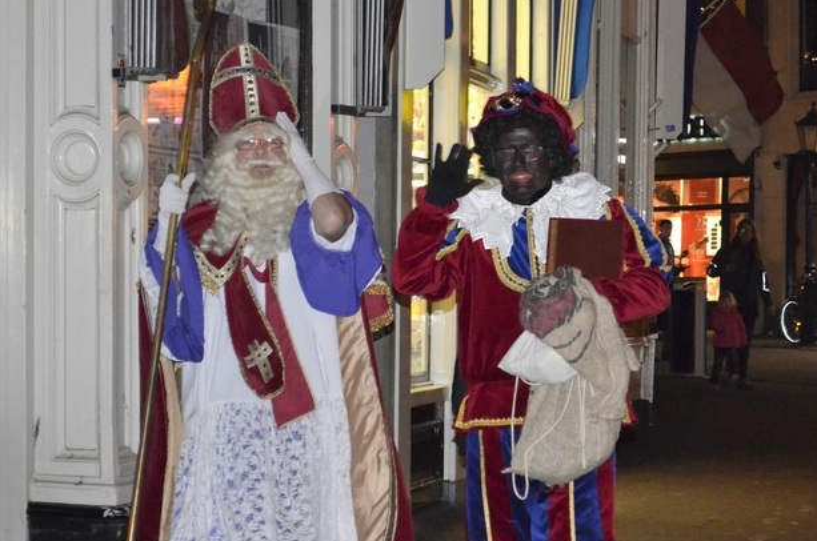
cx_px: 446
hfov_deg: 19.0
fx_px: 2438
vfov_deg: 12.7
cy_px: 285
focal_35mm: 108
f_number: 5.6
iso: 3200
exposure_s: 1/60
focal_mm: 55
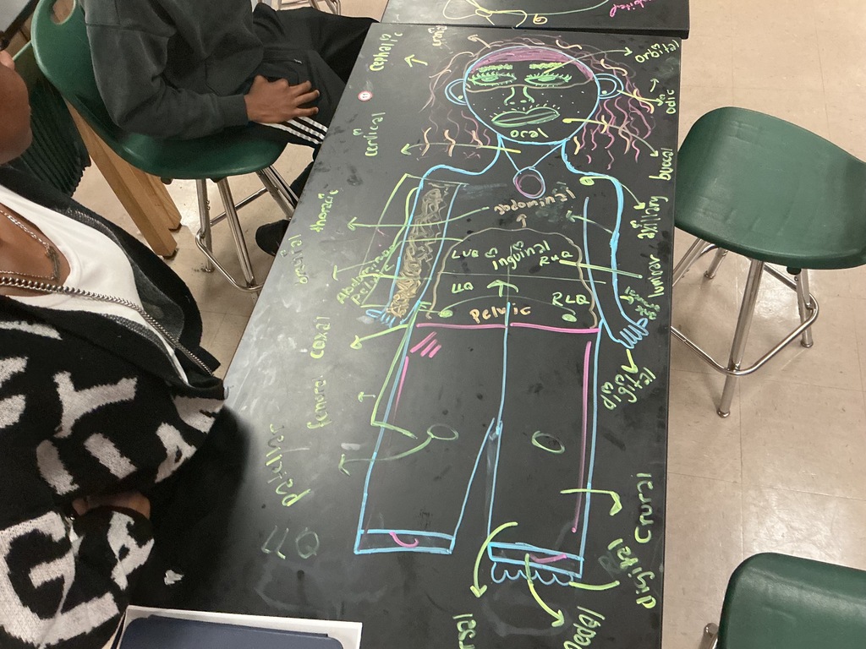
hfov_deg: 61.7
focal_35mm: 29
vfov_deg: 48.2
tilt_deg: -55.2
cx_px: 433
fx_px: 726
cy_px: 324
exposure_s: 1/60
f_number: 1.8
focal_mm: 3
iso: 250
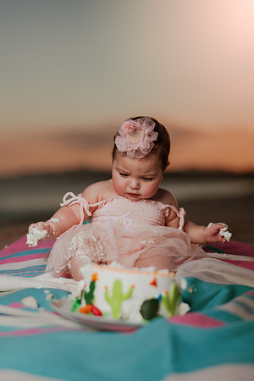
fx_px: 614
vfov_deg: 34.5
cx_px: 127
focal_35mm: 58
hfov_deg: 23.4
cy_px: 190
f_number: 1.8
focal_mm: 58
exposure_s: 1/8000
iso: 100
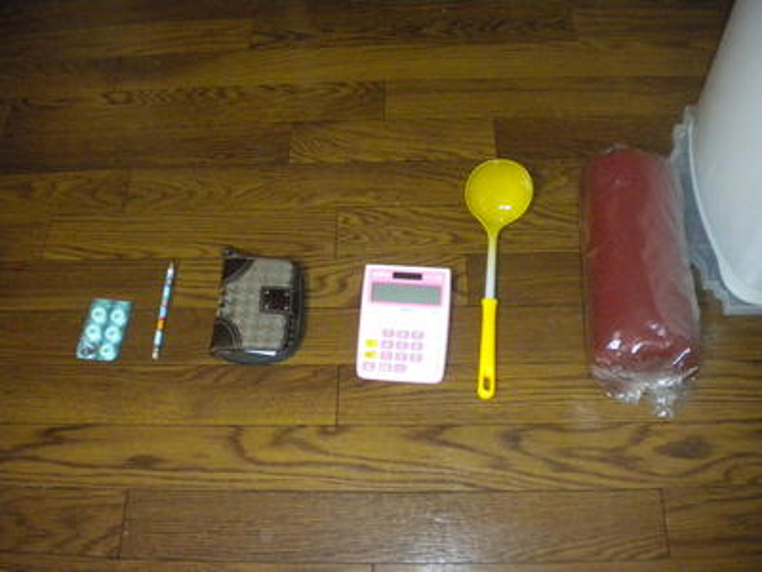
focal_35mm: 35
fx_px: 770
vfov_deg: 40.7
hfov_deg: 52.6
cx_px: 381
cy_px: 286
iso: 800
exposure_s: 1/30
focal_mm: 6.3
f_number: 3.1
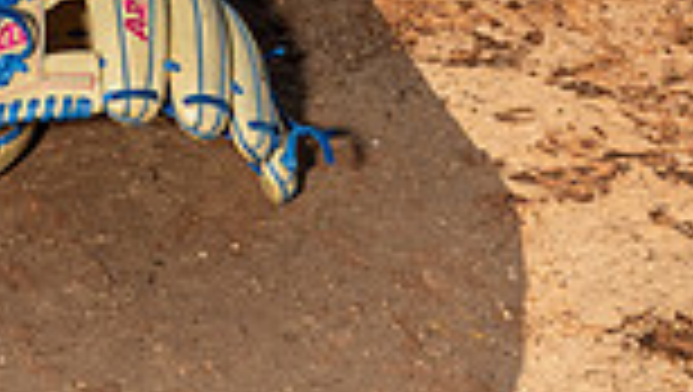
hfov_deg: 18.3
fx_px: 2134
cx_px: 130
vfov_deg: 9.4
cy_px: -523
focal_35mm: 116
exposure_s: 1/200
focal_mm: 38
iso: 500
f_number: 7.1
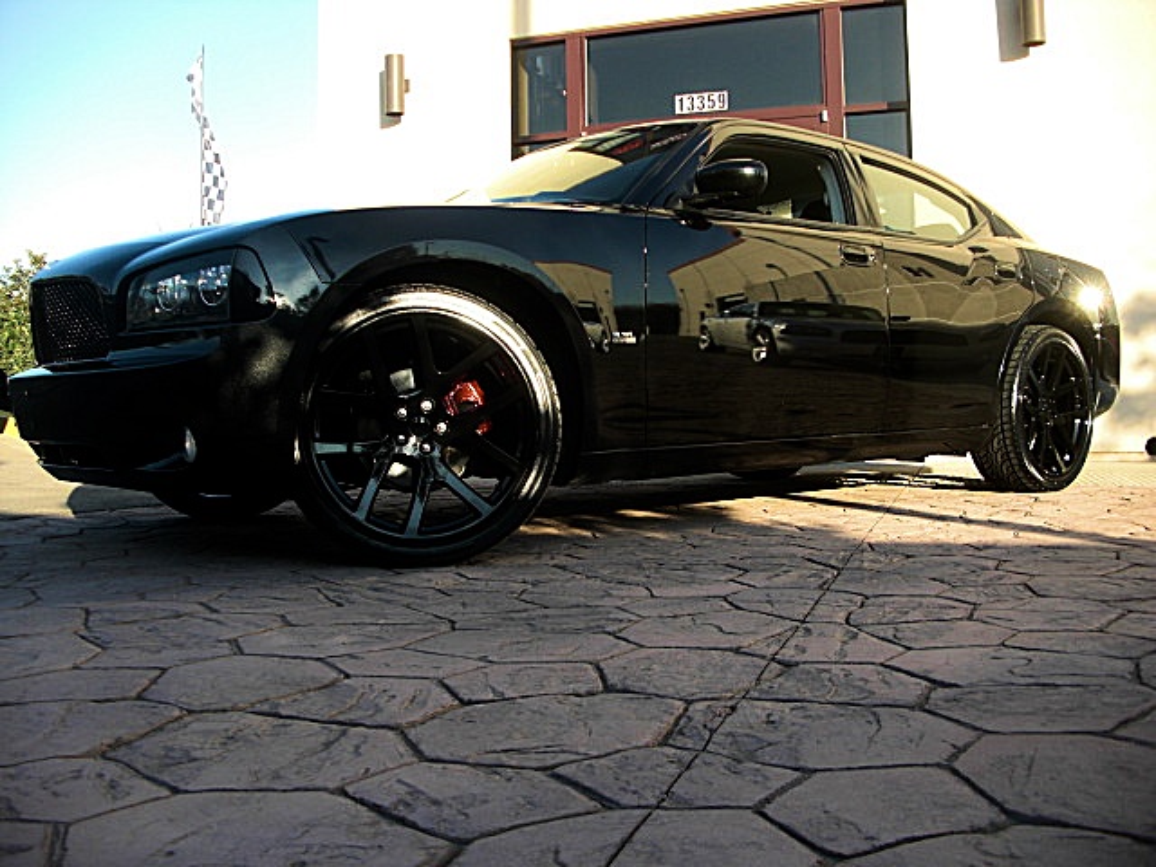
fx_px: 1202
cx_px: 578
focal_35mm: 36
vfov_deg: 39.7
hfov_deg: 51.4
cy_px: 434
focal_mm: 6.3
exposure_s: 1/200
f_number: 2.8
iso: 50
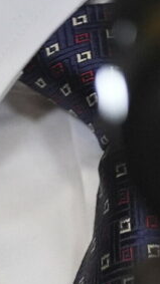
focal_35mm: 1496
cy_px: -363
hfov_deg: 0.8
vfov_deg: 1.4
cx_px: 194
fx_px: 11293
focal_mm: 158
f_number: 2.8
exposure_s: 1/320
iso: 2000
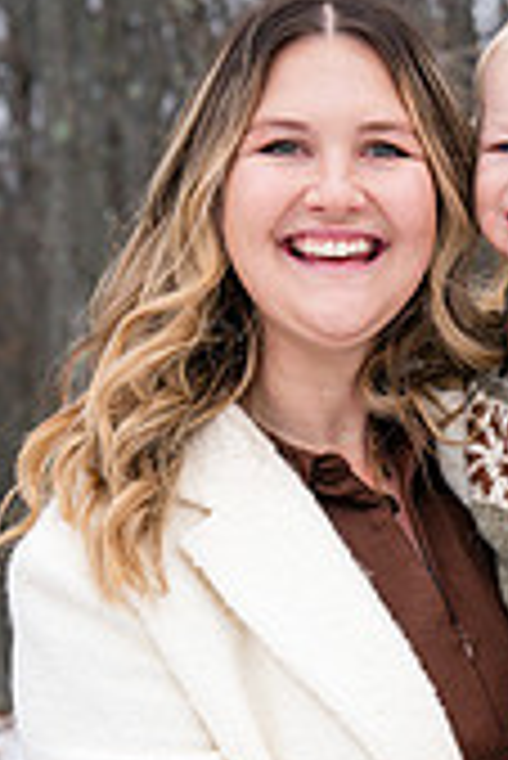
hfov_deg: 7.4
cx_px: 526
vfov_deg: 11.0
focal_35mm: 186
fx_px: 3929
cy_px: 643
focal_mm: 70
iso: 1000
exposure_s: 1/250
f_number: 6.3
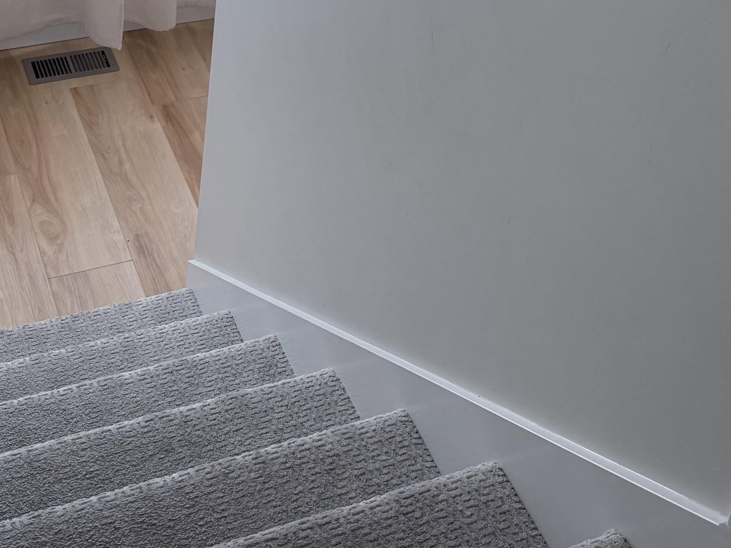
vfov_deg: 21.6
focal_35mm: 62
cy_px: -143
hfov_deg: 31.2
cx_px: 356
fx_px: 1309
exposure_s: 1/423
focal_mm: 6.76
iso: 100
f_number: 1.78
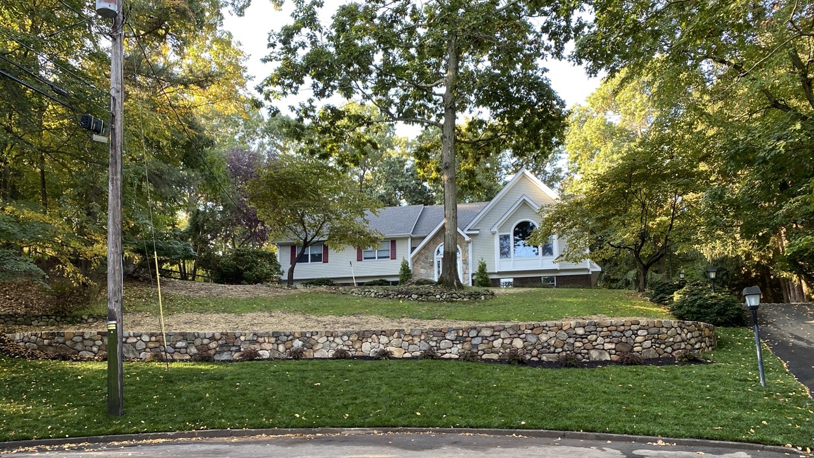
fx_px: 626
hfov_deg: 66.1
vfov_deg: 40.0
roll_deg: +0.0
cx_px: 406
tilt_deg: +10.0
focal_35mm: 29
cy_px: 276
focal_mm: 4.25
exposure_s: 1/121
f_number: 1.8
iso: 80
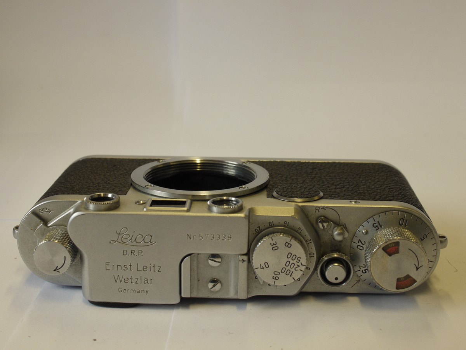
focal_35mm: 60
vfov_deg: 24.4
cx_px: 233
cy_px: 175
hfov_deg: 32.2
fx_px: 808
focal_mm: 30
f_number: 8
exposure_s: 1/60
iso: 400
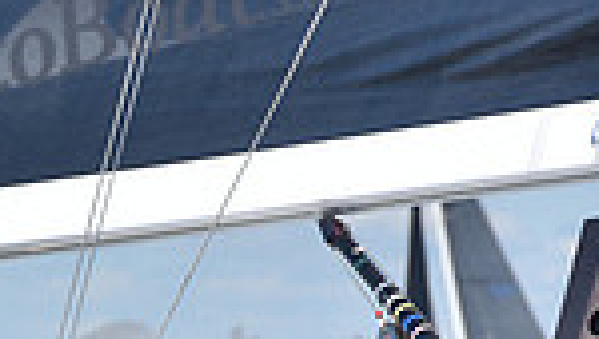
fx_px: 12538
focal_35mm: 788
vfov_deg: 1.5
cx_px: -399
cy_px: 668
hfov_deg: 2.7
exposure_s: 1/800
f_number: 9
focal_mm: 195
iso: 250
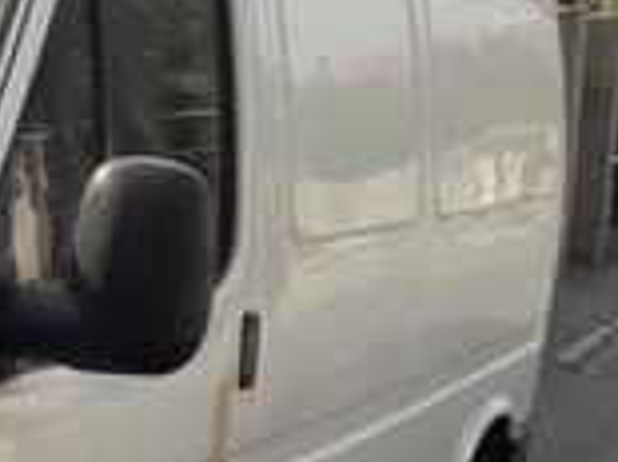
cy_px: 500
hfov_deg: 15.0
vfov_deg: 12.2
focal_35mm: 119
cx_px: -391
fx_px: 2123
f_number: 1.9
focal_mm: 3.7
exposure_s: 1/898
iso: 40
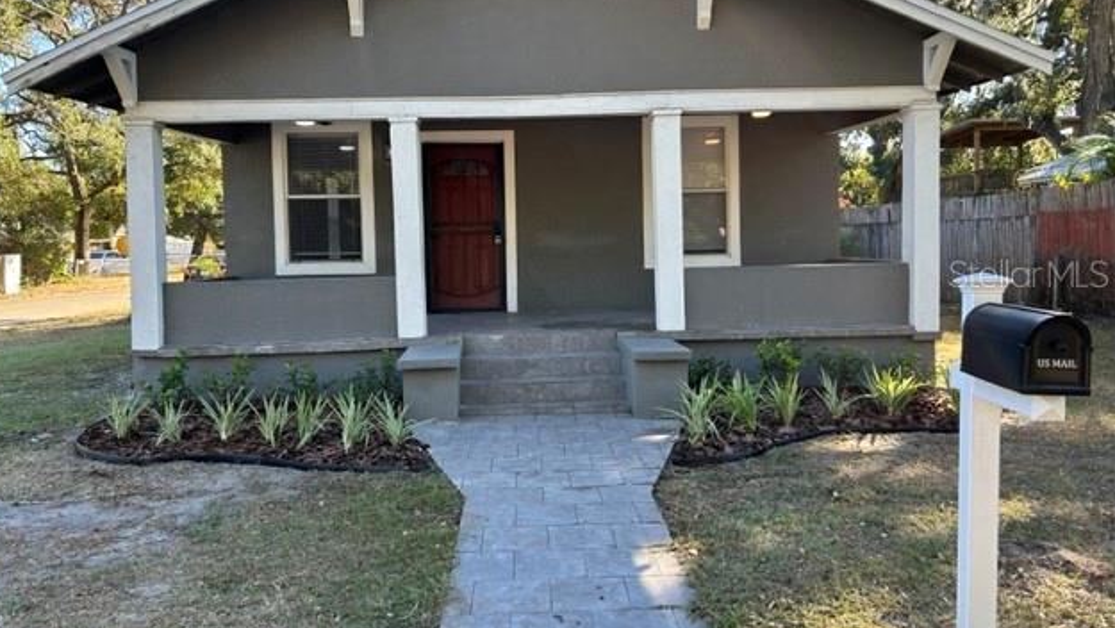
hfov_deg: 66.0
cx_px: 546
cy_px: 273
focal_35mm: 29
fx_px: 858
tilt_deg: -2.2
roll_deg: +1.8
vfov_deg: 40.1
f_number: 1.5
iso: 50
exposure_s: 1/327
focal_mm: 5.7
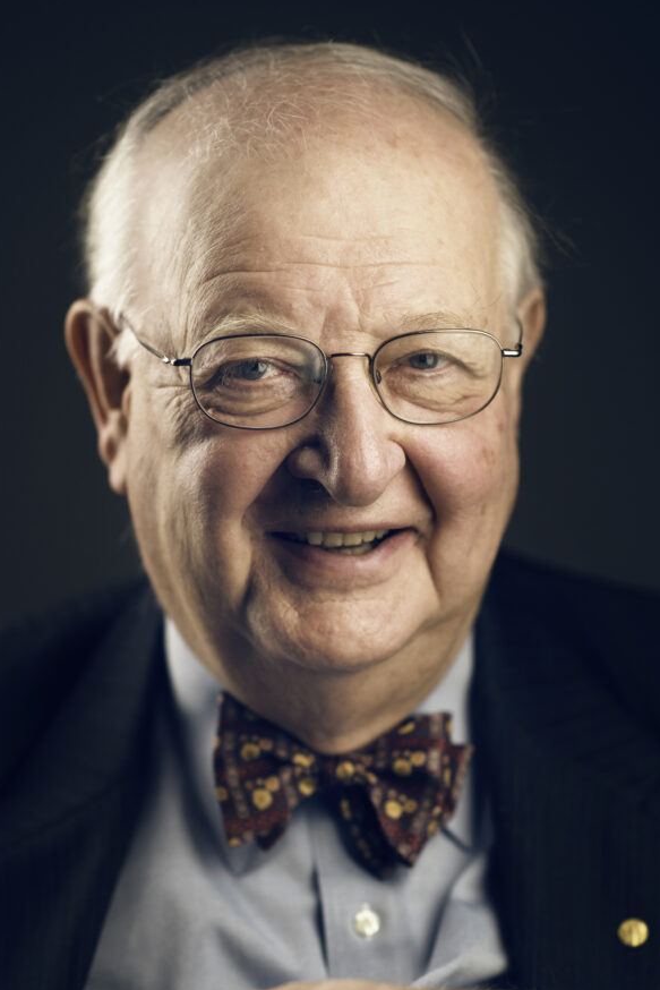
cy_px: 629
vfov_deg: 18.2
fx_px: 3079
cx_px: 319
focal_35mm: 112
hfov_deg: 12.2
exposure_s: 1/200
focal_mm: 85
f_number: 2
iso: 400
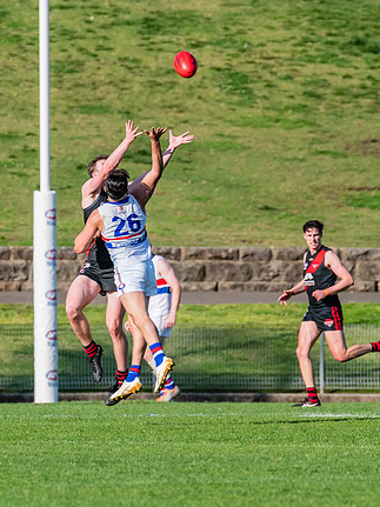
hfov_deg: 2.0
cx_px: 116
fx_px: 10778
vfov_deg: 2.7
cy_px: 252
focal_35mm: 736
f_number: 10
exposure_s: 1/1600
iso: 800
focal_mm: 420
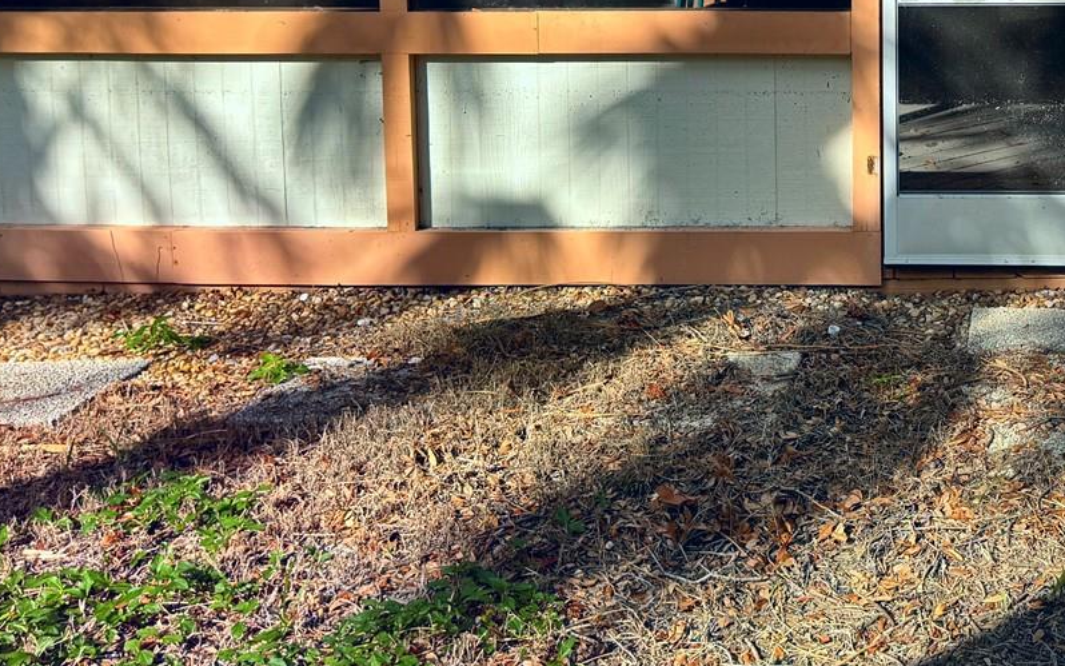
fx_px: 1480
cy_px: -25
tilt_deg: -2.9
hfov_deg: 37.7
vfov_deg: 24.0
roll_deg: +0.3
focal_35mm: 51
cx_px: 900
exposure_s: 1/2959
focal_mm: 6.76
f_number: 1.78
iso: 80
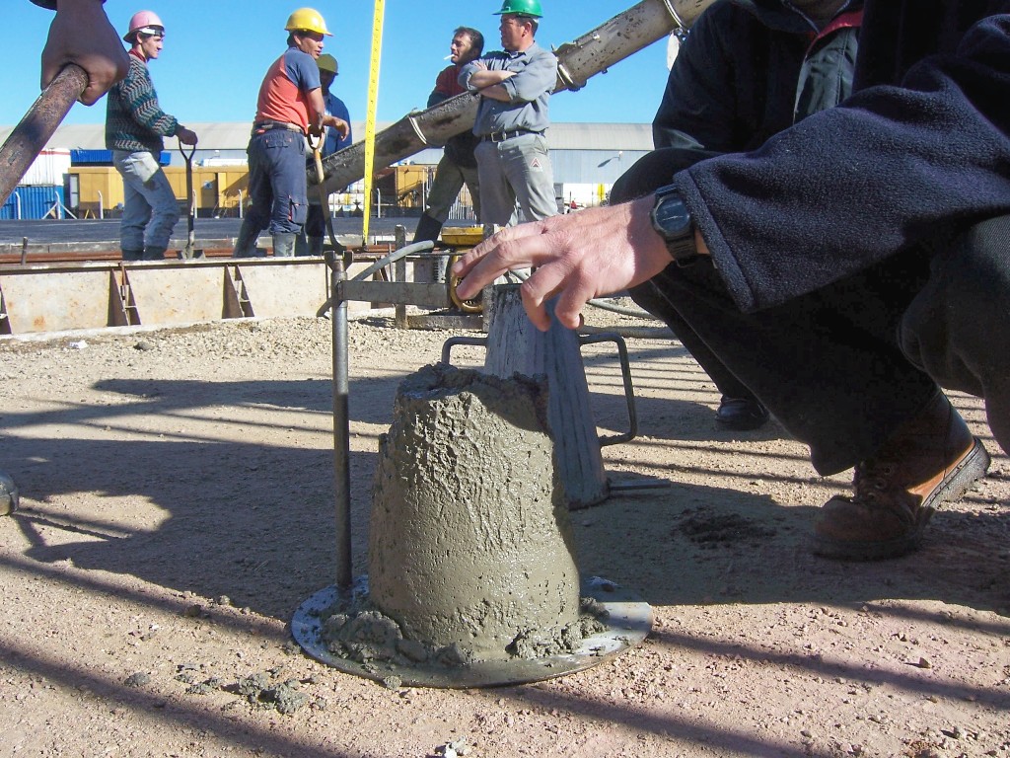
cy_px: 379
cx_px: 505
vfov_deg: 39.7
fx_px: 1050
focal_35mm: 36
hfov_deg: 51.4
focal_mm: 6.2
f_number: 4.5
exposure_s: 1/400
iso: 80
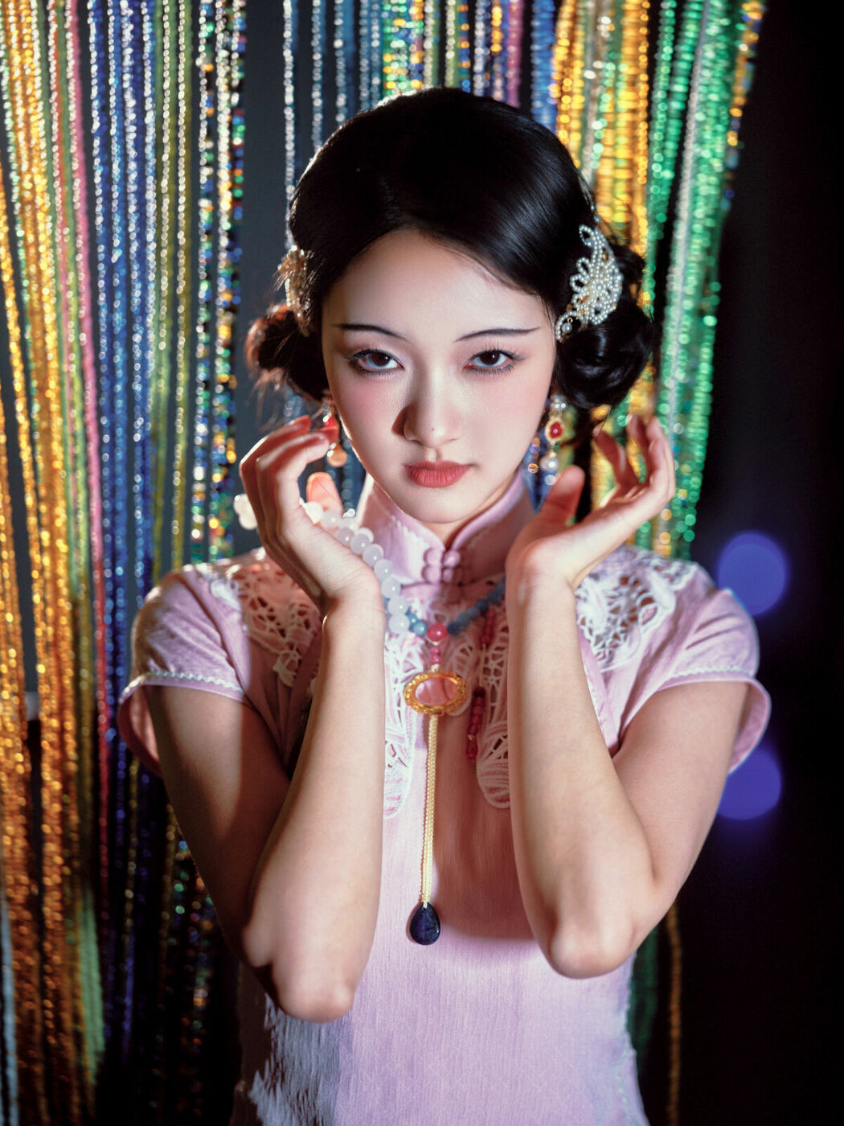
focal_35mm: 87
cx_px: 422
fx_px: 2828
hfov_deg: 17.0
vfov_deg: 22.5
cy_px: 563
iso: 200
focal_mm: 110
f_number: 2
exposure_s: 1/40
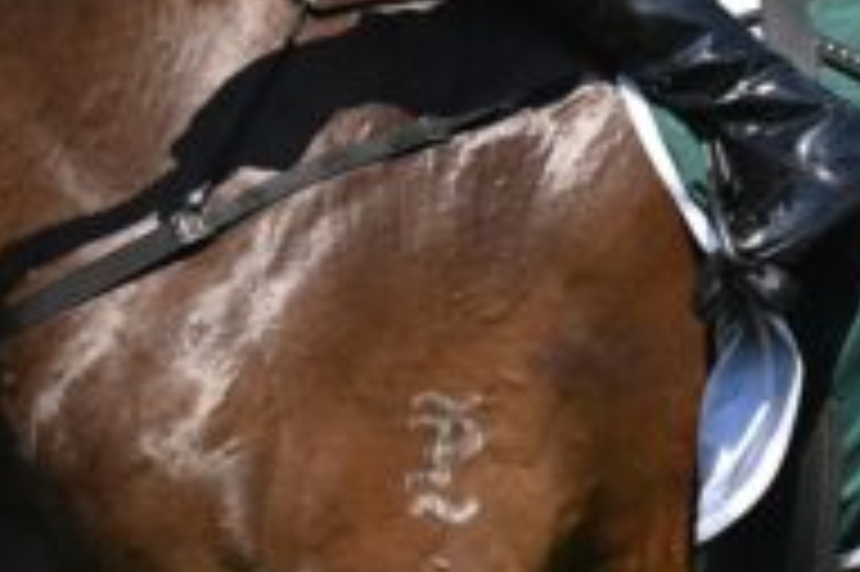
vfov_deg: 0.9
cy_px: 61
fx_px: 34608
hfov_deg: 1.4
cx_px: -14
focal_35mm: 1450
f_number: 5.6
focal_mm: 270
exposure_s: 1/1600
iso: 450
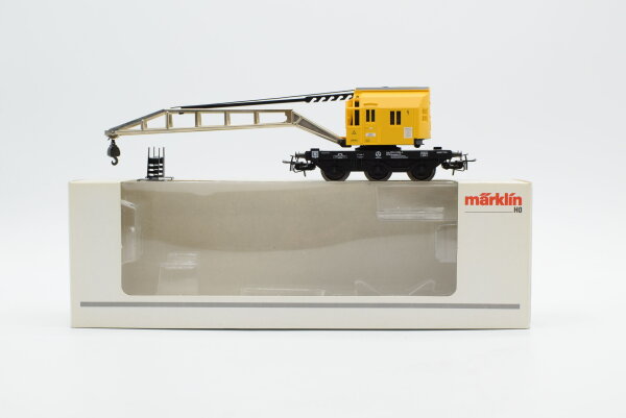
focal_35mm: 52
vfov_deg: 25.8
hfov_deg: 37.8
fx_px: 914
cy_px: 209
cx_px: 313
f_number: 8
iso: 400
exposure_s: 1/125
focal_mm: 35
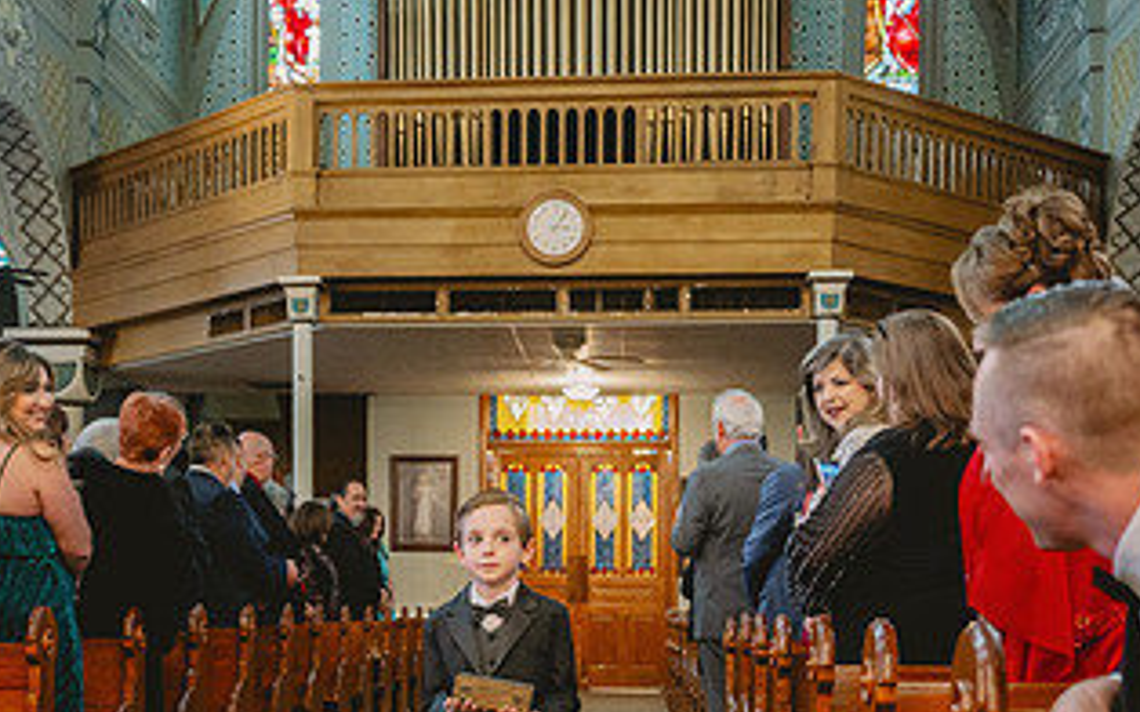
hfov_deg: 35.6
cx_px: 472
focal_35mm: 57
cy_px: 694
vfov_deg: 22.0
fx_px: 1770
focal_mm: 28.5
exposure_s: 1/250
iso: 2000
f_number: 2.8
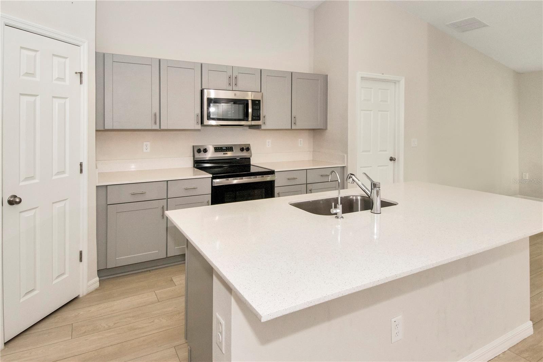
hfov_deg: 85.4
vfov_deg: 63.2
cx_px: 272
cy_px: 181
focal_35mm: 20
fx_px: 294
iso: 800
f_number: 14
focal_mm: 13
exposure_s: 1/125
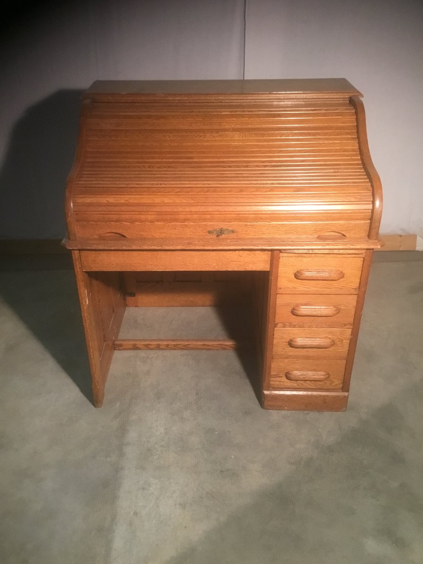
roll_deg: -0.8
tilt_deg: -31.1
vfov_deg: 56.8
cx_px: 205
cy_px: 281
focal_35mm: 32
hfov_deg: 44.1
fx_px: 521
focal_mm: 3.3
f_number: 2.4
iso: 200
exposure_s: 1/33
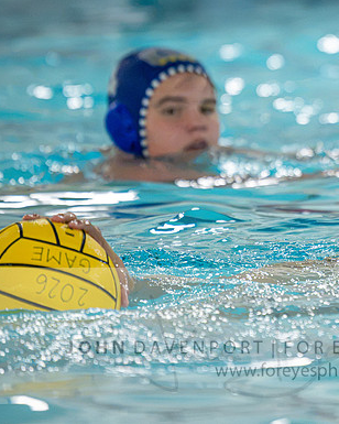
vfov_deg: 3.2
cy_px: 102
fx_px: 7537
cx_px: 462
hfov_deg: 2.6
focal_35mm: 601
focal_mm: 280
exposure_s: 1/1000
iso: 20000
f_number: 4
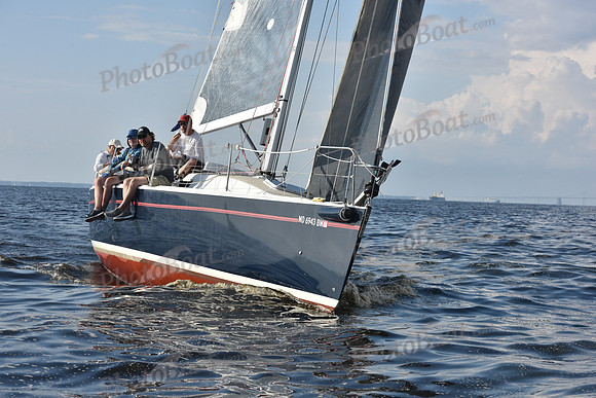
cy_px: 199
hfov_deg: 23.6
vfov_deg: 15.9
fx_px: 1424
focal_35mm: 86
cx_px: 298
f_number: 8
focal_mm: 86
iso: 250
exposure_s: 1/1250
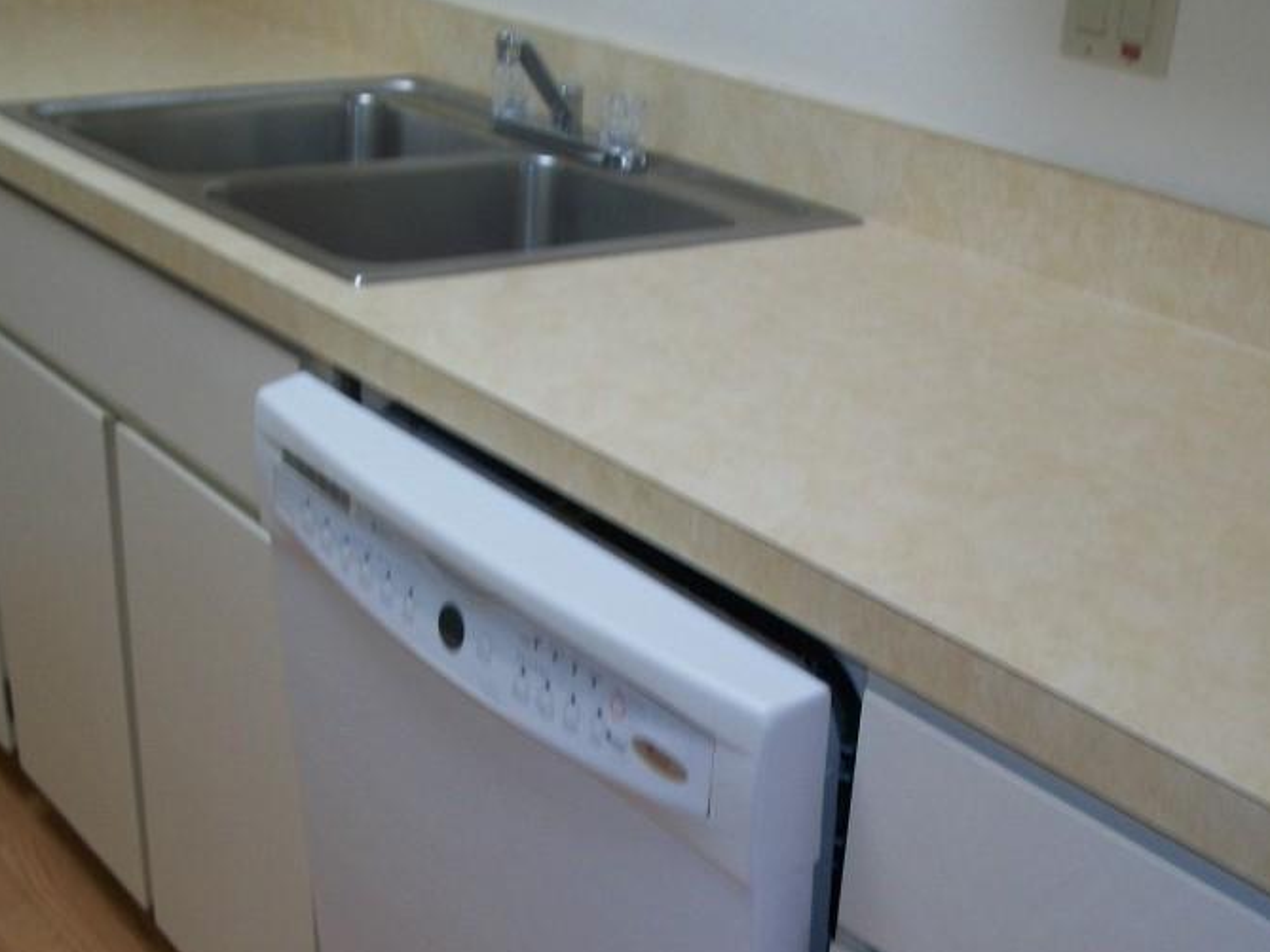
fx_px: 1798
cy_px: 692
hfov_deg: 38.8
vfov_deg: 29.3
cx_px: 750
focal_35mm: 49
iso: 80
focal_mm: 5.7
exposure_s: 1/30
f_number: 2.9
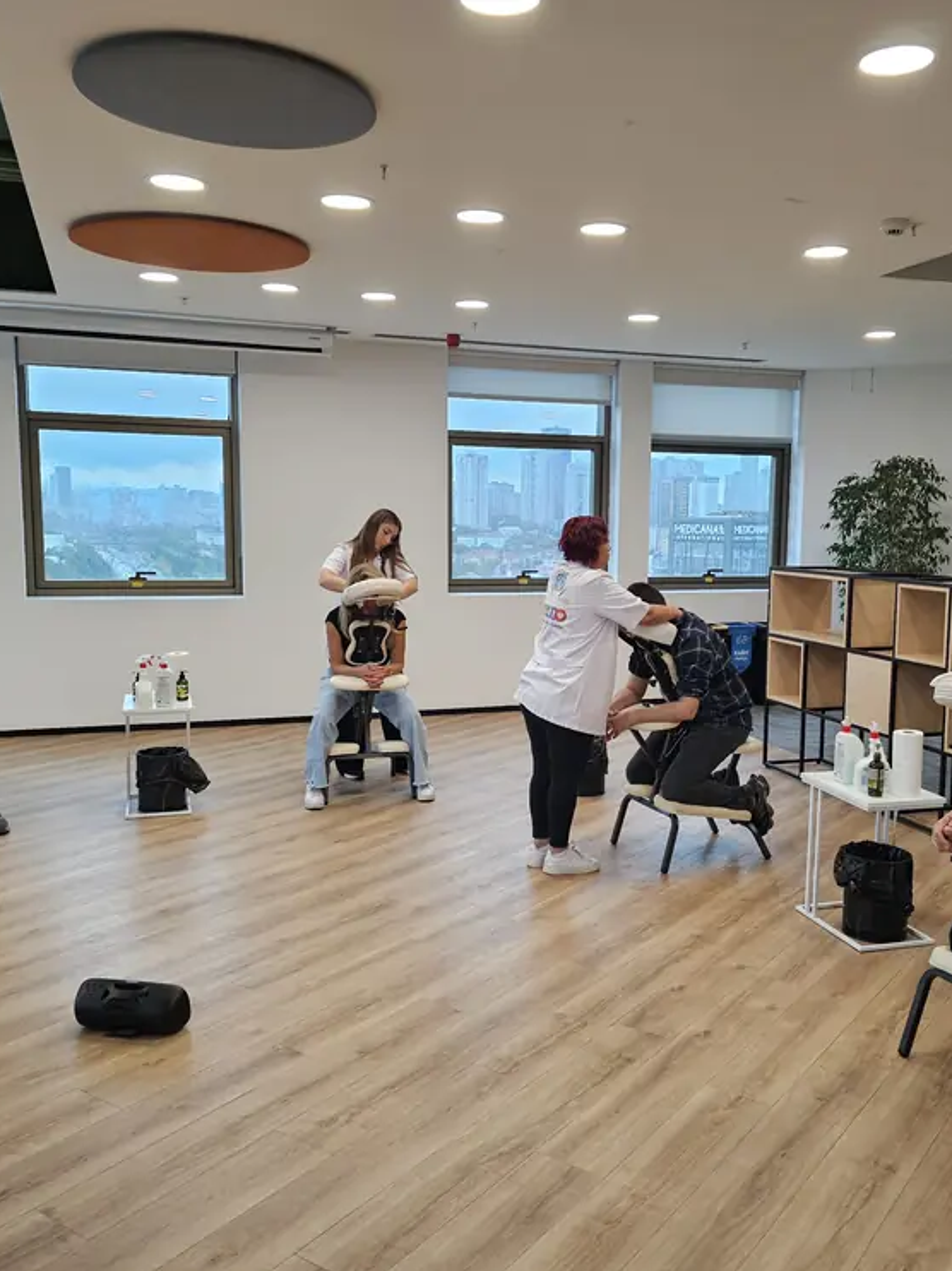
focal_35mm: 31
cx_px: 539
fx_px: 1137
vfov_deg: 58.4
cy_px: 639
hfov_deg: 45.3
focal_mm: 6.3
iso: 200
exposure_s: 1/180
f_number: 1.7
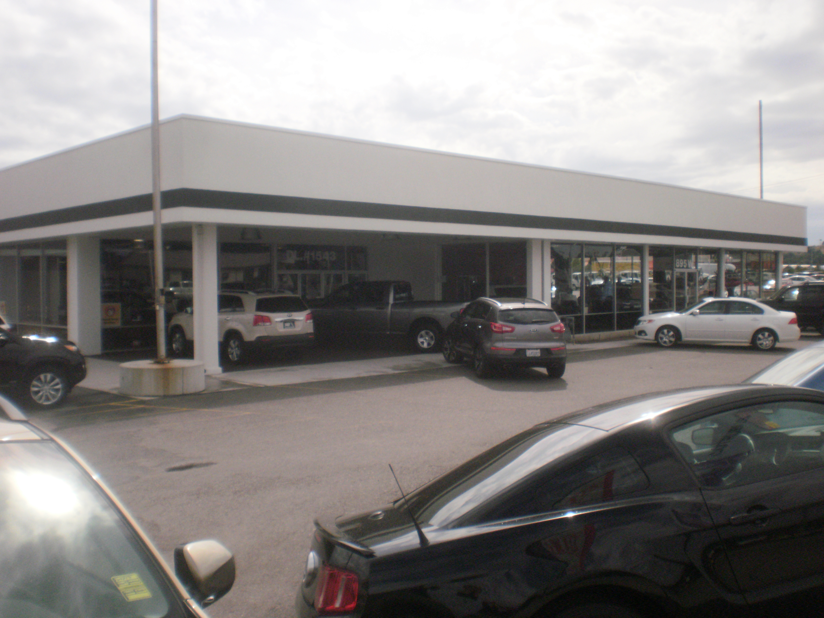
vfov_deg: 39.7
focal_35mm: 36
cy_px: 309
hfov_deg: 51.4
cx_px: 412
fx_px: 857
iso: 200
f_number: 4.6
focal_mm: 6.3
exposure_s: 1/2000
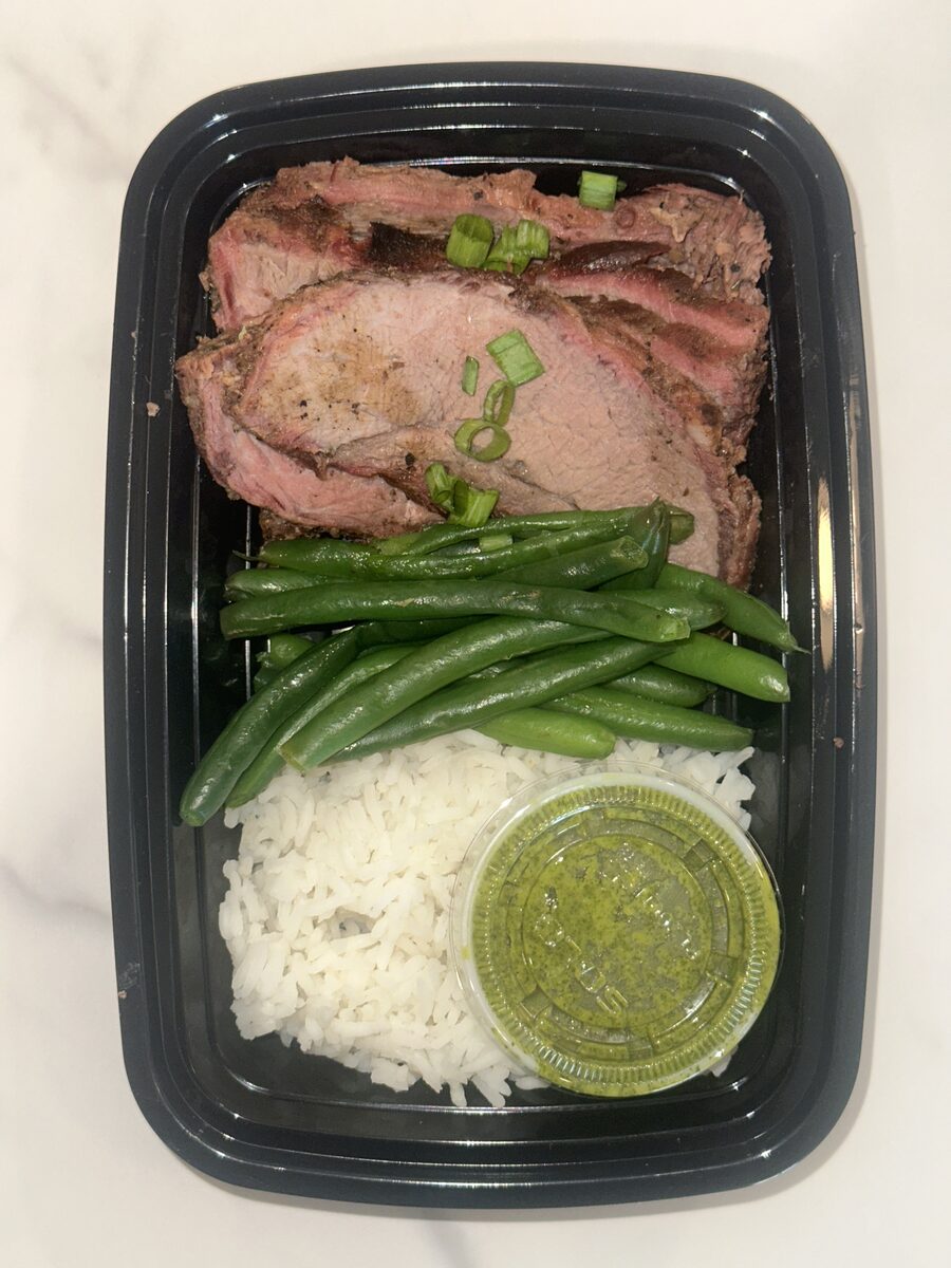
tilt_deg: -87.3
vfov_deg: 39.7
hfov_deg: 30.3
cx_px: 476
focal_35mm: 48
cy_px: 634
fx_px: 1758
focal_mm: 6.86
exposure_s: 1/49
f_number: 1.78
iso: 64
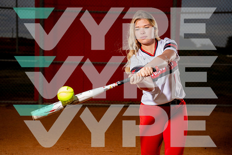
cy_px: 78
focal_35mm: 70
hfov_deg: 28.8
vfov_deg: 19.5
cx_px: 116
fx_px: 451
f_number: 4
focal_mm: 70
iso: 200
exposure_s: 1/1600
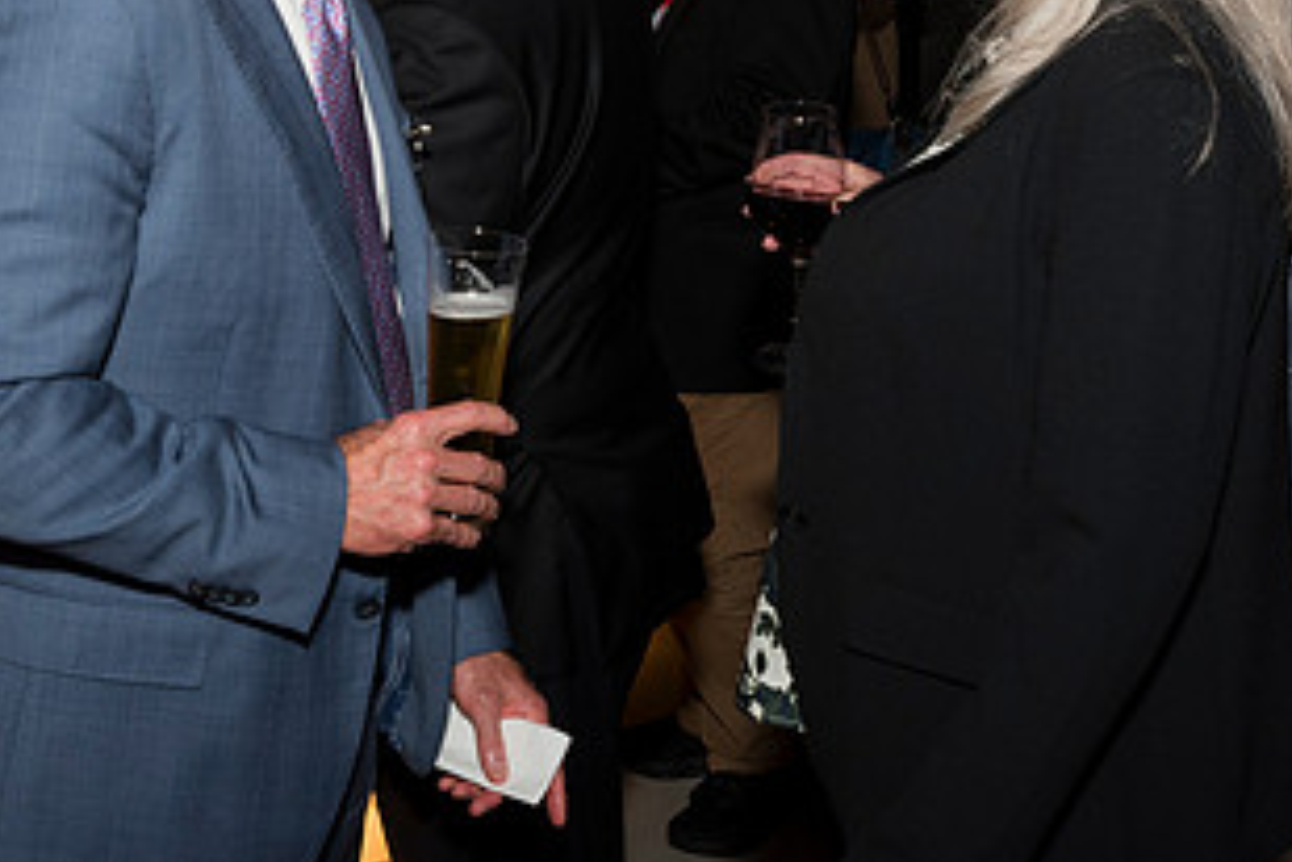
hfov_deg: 33.4
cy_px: 61
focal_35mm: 60
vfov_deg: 22.0
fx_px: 2153
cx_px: 711
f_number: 5.6
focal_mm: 32
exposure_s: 1/125
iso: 800
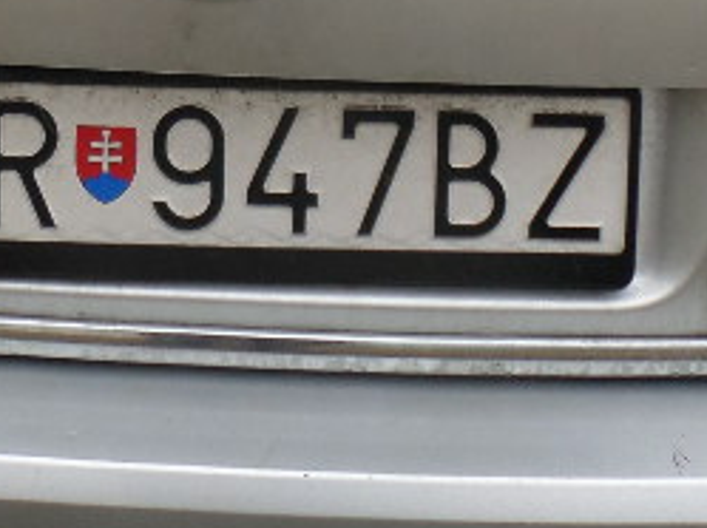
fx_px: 2101
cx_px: 190
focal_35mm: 103
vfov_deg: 13.7
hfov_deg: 19.0
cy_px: -202
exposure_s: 1/500
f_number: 2.5
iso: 80
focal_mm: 4.5
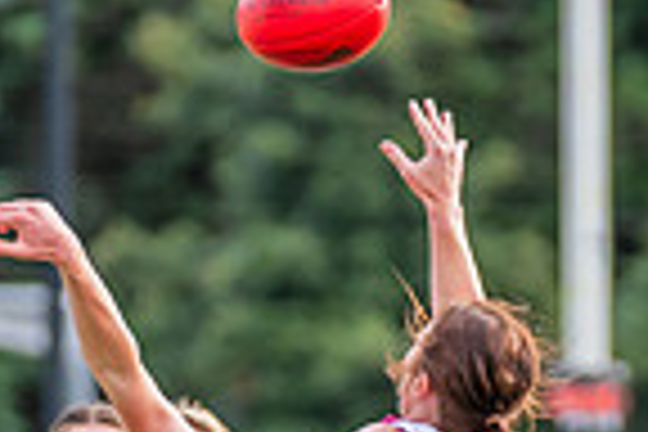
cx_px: 218
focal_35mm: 1234
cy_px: 644
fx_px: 22210
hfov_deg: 1.7
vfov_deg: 1.1
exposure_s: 1/1000
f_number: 4.5
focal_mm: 250
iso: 800
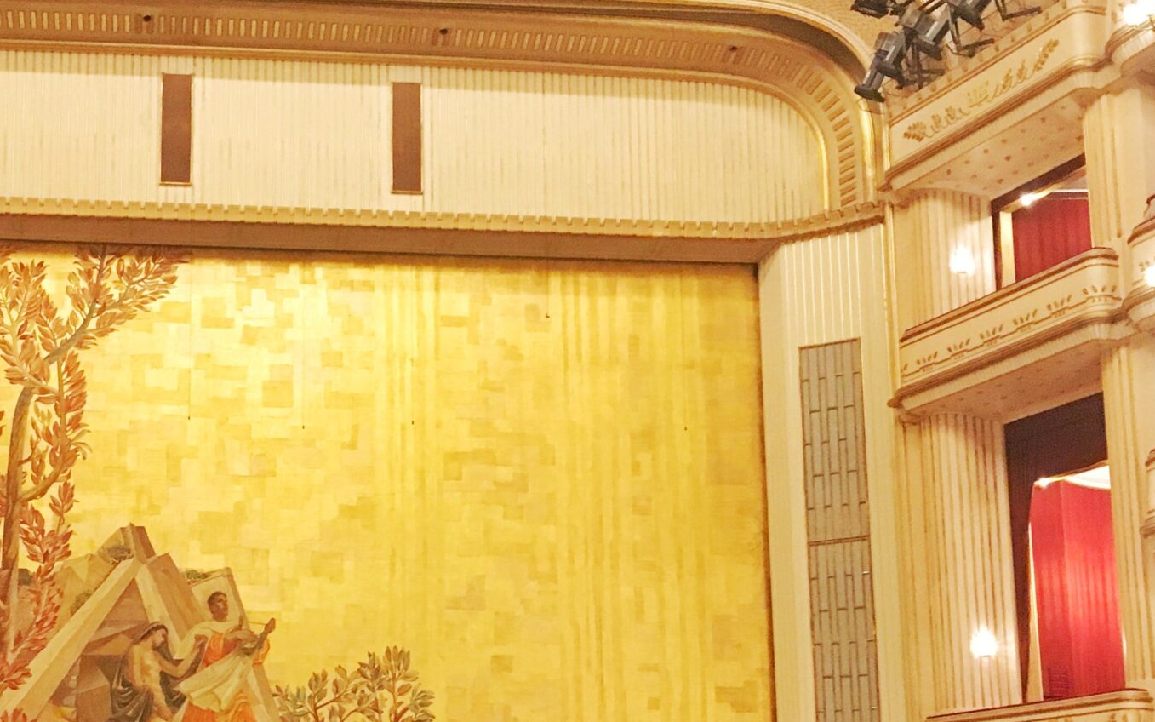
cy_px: 586
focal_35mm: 58
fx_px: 1826
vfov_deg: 22.1
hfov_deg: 34.4
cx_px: 300
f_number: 2.2
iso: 200
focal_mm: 4.15
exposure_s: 1/17
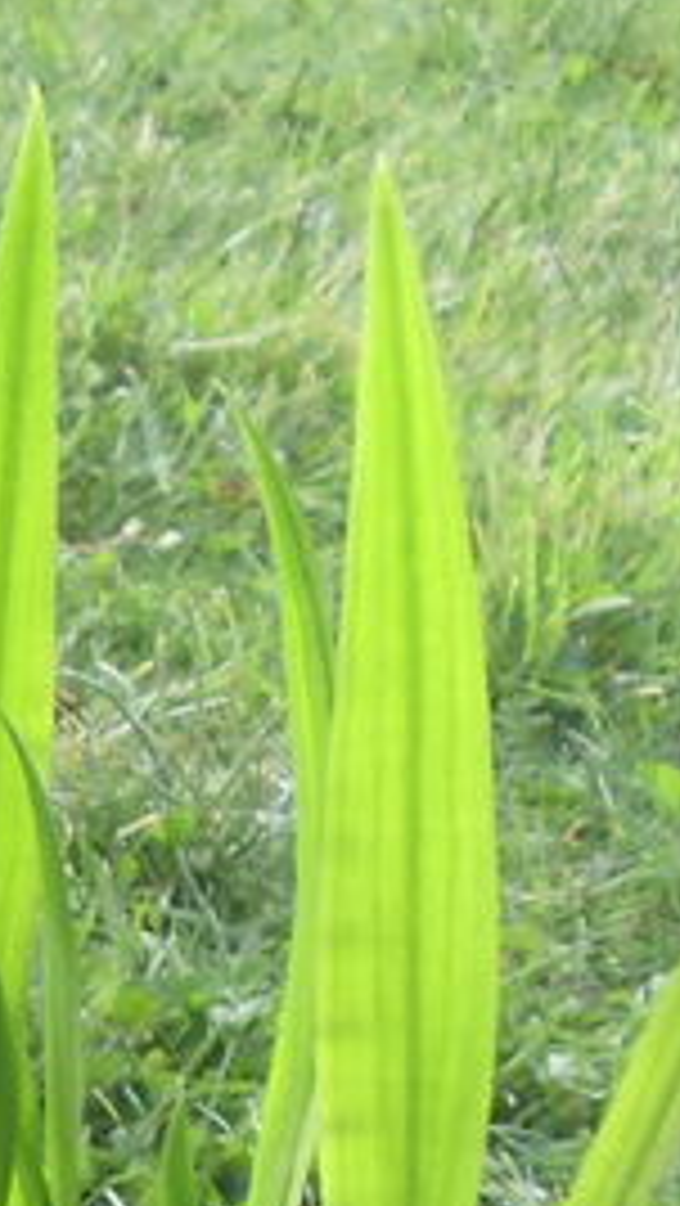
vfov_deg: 11.8
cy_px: 1449
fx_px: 5731
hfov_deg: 6.3
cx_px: -1306
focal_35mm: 179
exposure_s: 1/30
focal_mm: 6
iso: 100
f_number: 3.5
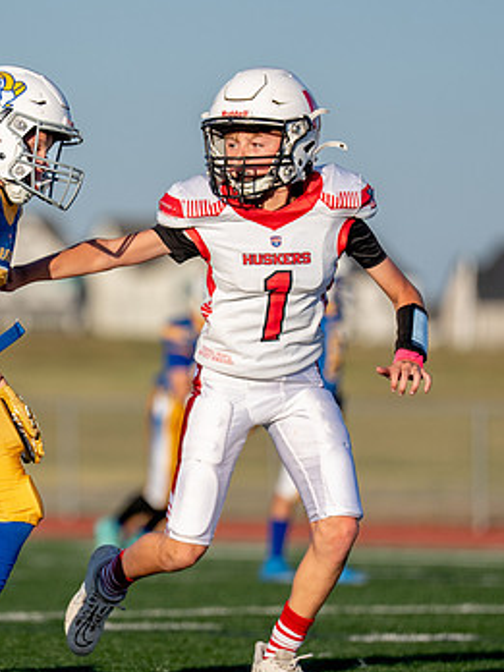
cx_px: 10
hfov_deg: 3.4
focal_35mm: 437
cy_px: 377
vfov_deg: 4.5
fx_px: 8483
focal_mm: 200
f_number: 2.8
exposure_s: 1/4000
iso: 200
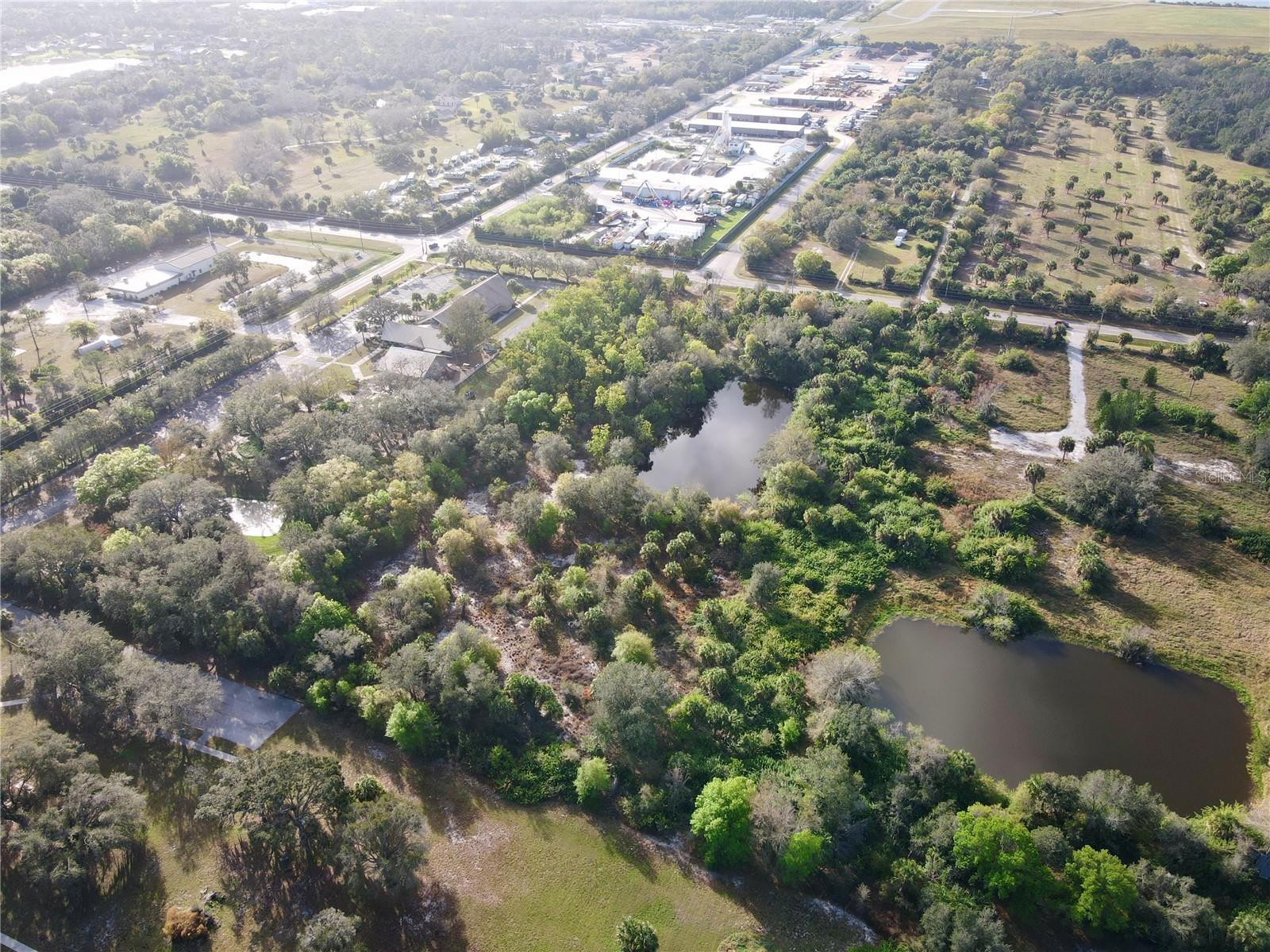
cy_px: 476
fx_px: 881
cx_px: 635
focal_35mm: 24
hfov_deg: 71.6
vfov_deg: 56.8
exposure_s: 1/200
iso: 100
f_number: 2.8
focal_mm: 4.5
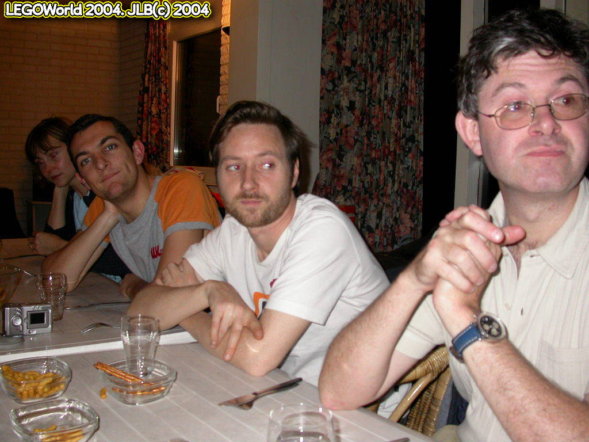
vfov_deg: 37.7
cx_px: 294
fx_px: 647
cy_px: 221
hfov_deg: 49.0
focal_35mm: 38
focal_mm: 7.85
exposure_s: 1/60
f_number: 2.6
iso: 100
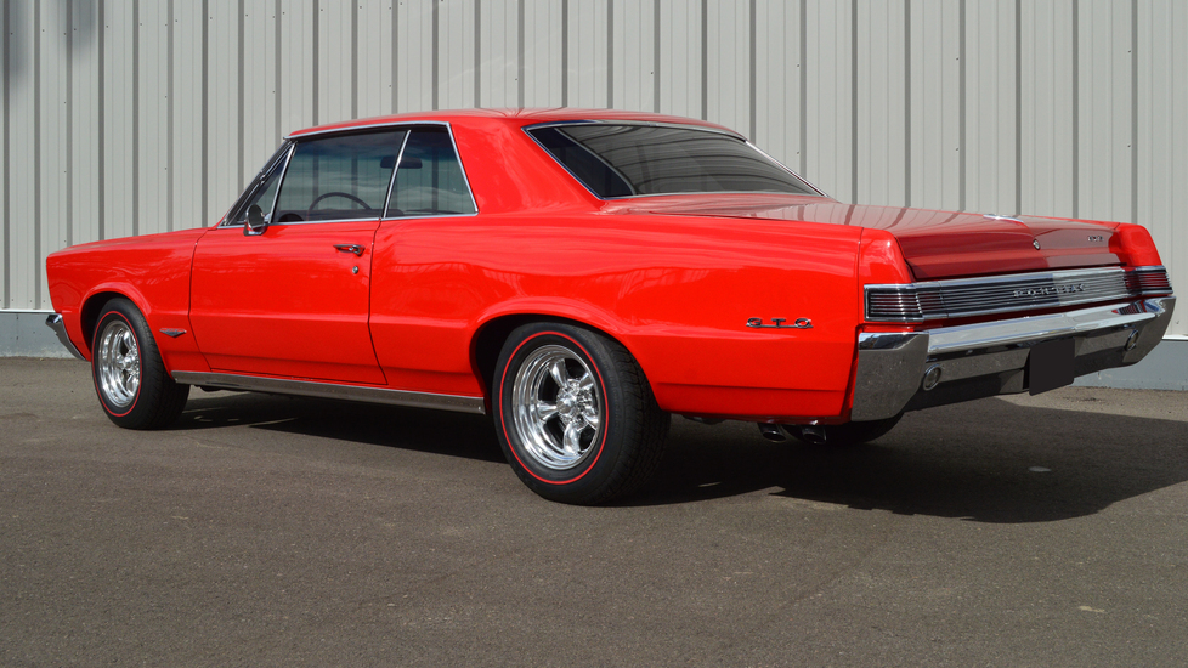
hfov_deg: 45.5
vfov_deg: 26.5
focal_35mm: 45
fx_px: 1417
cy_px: 268
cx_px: 599
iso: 320
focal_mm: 28
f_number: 11
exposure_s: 1/500
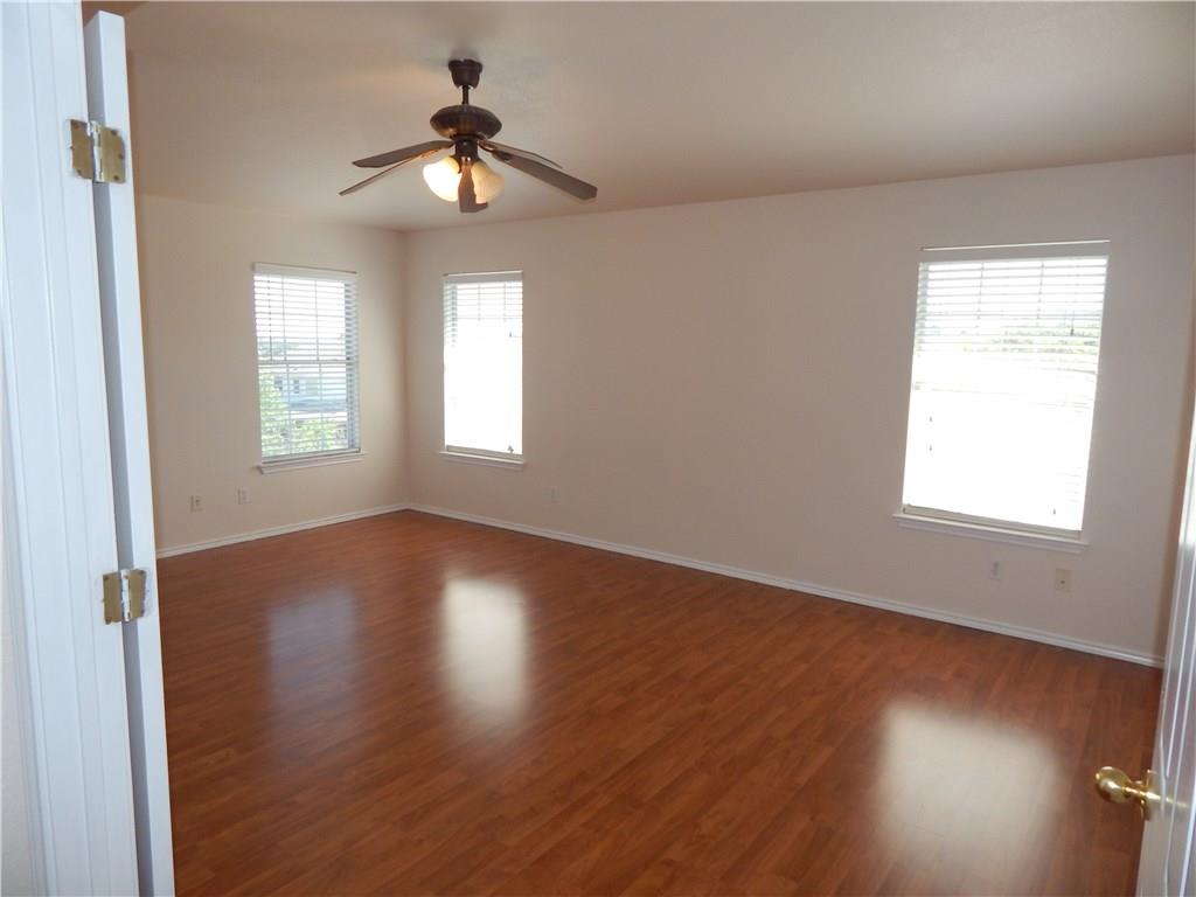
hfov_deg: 76.4
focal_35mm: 22
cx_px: 598
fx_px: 760
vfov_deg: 61.1
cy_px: 448
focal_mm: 4
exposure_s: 1/60
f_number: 3
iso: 125
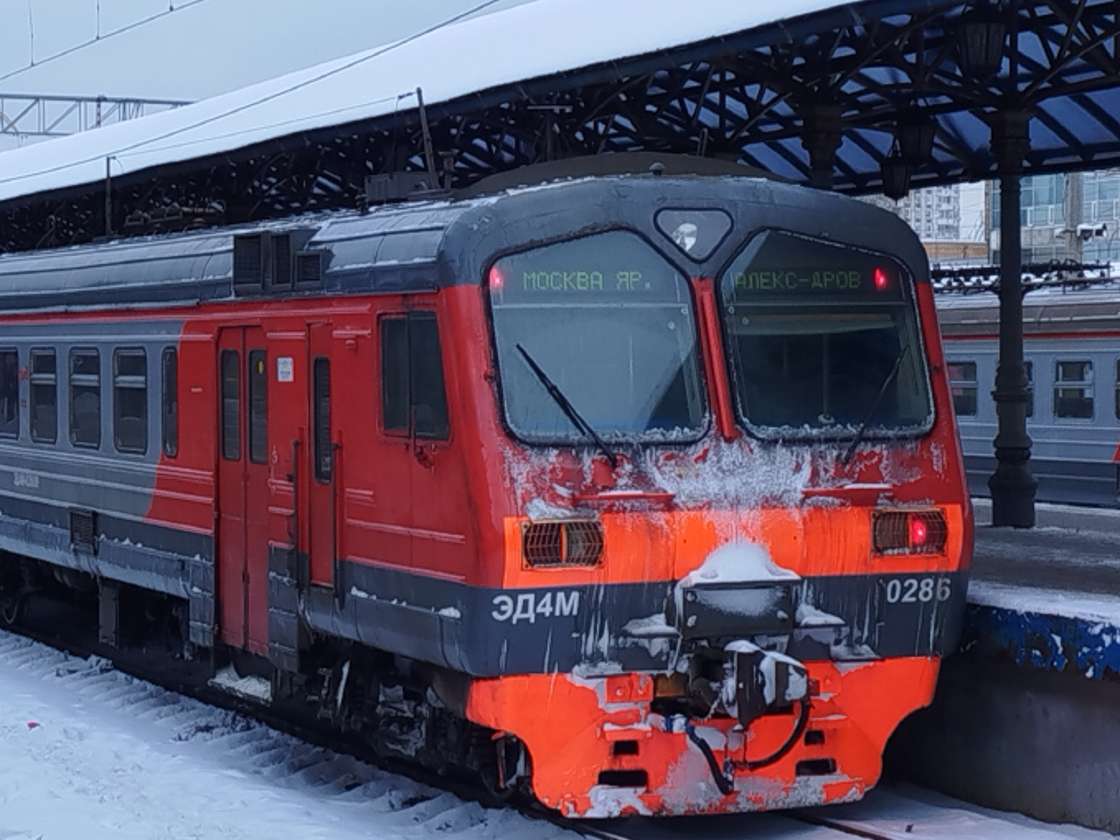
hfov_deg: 19.8
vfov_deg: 14.9
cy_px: 312
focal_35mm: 99
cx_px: 444
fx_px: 3203
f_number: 1.7
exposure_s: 1/100
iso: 64
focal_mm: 5.31
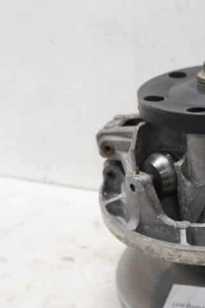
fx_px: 487
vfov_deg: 34.6
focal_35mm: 57
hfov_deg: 22.2
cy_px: 214
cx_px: 234
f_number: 4
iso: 320
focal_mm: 18
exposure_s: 1/60
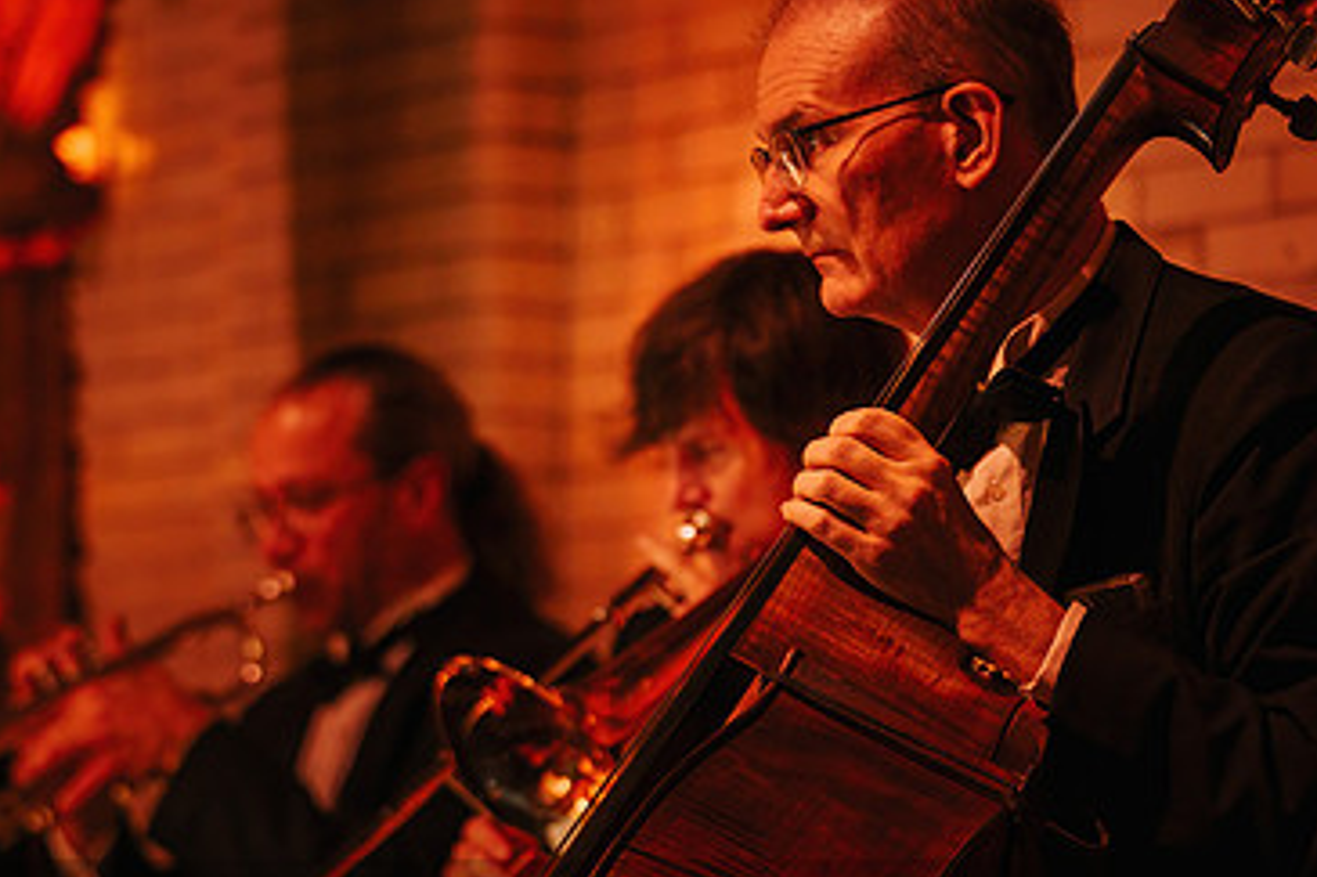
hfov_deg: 12.3
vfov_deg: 8.2
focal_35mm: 167
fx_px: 6106
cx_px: 516
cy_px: 485
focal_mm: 105
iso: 1000
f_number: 2.8
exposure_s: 1/80
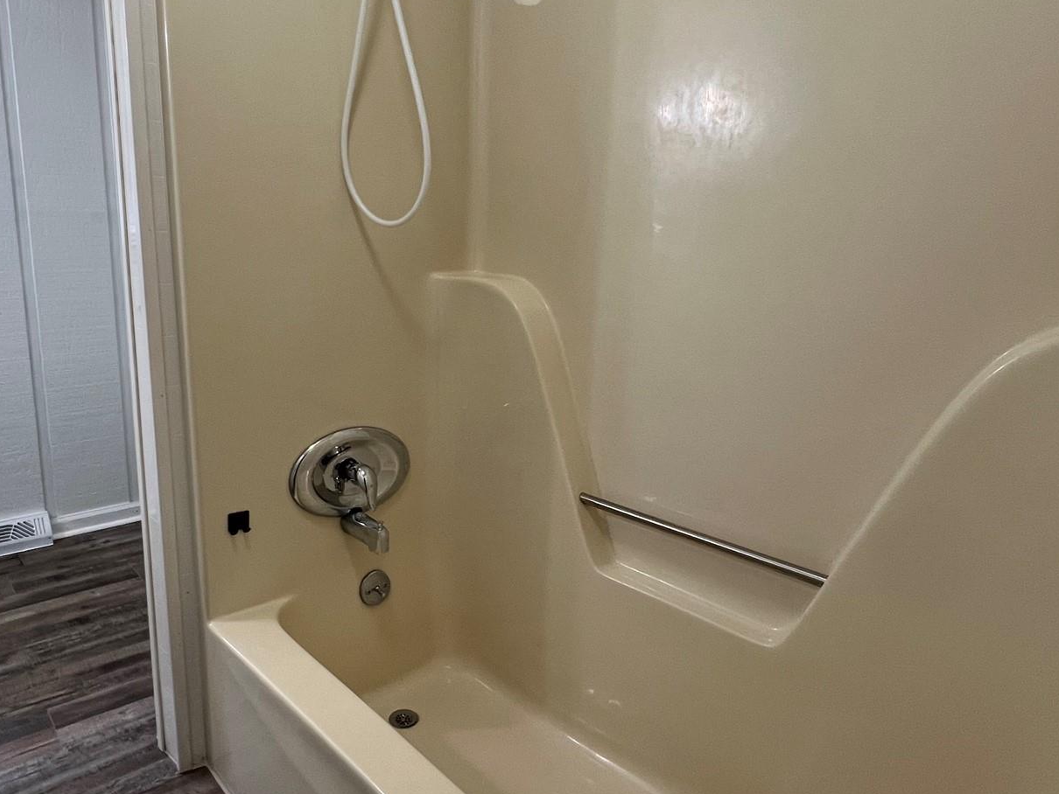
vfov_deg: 61.1
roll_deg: -0.6
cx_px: 467
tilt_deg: -11.5
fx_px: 673
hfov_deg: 76.1
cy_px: 385
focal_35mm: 22
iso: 200
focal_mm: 1.57
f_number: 1.8
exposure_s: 1/60
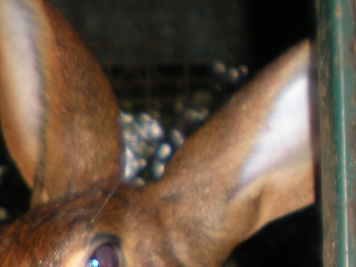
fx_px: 1450
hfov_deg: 13.4
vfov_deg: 10.1
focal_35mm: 141
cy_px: 443
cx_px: -136
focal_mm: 6.3
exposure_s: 1/60
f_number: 3.1
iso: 64
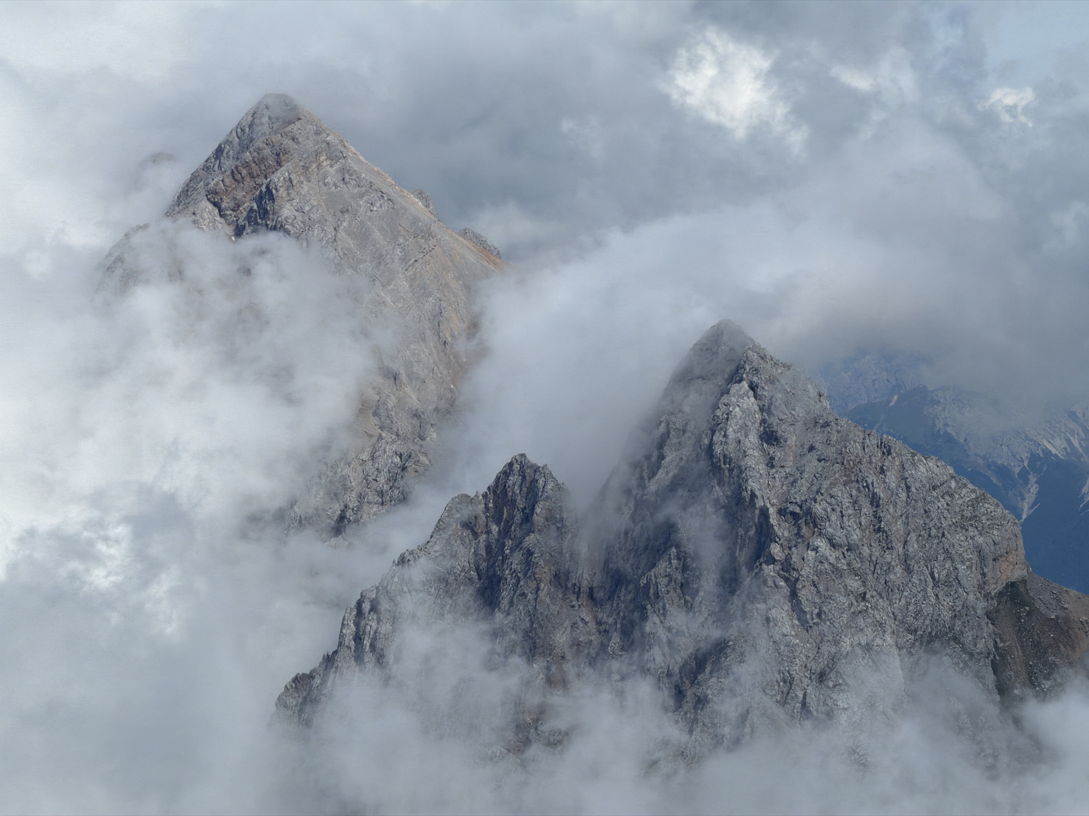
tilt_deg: -1.9
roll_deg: -0.1
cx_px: 544
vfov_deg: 7.4
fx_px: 6292
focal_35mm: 200
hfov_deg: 9.9
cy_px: 408
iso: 16
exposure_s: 1/1372
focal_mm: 16.89
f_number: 2.8
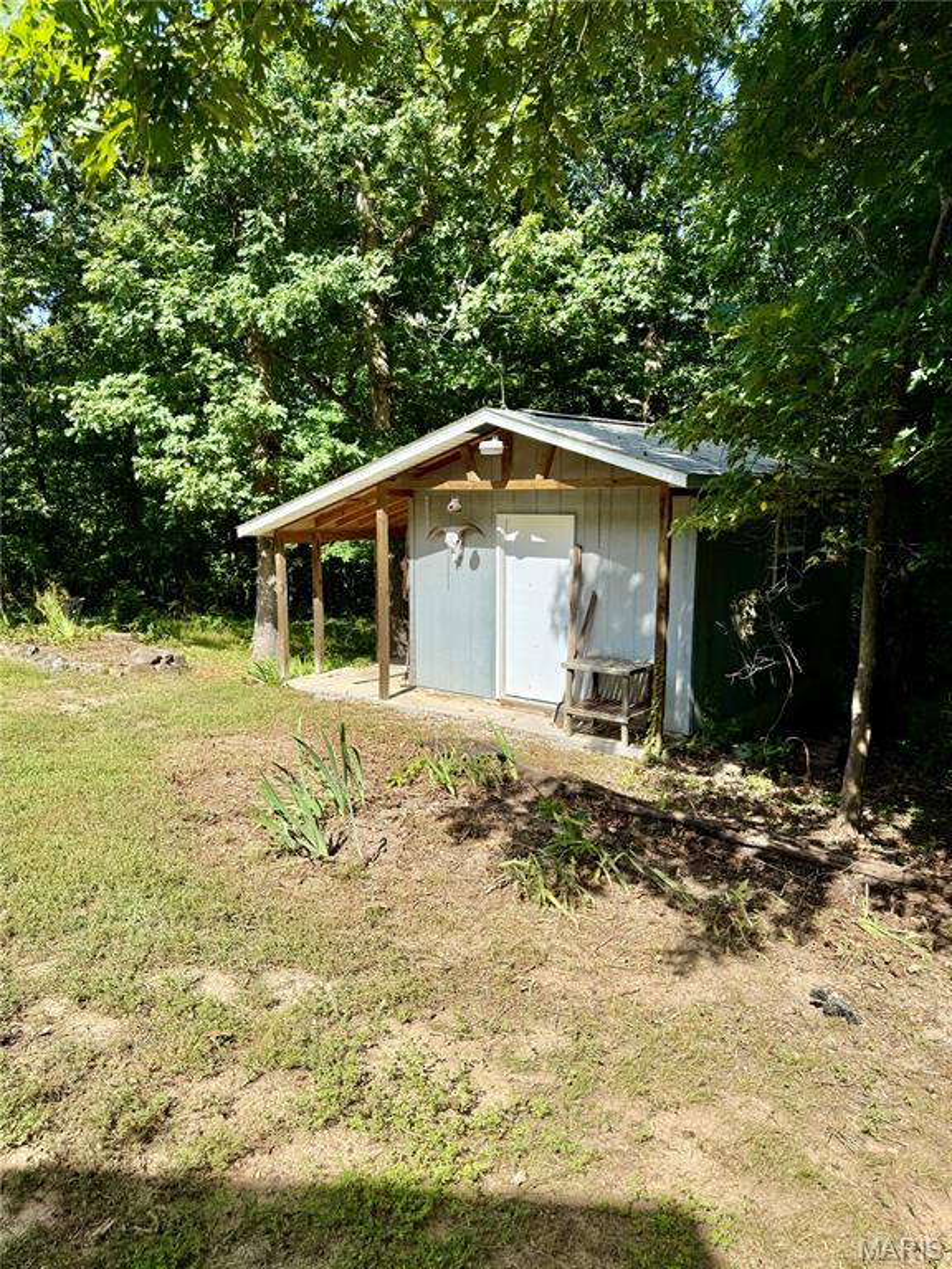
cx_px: 476
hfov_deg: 56.8
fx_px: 880
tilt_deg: -8.7
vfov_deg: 71.6
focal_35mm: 24
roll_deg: +0.0
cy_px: 634
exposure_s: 1/2525
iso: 80
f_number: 1.78
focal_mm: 6.76
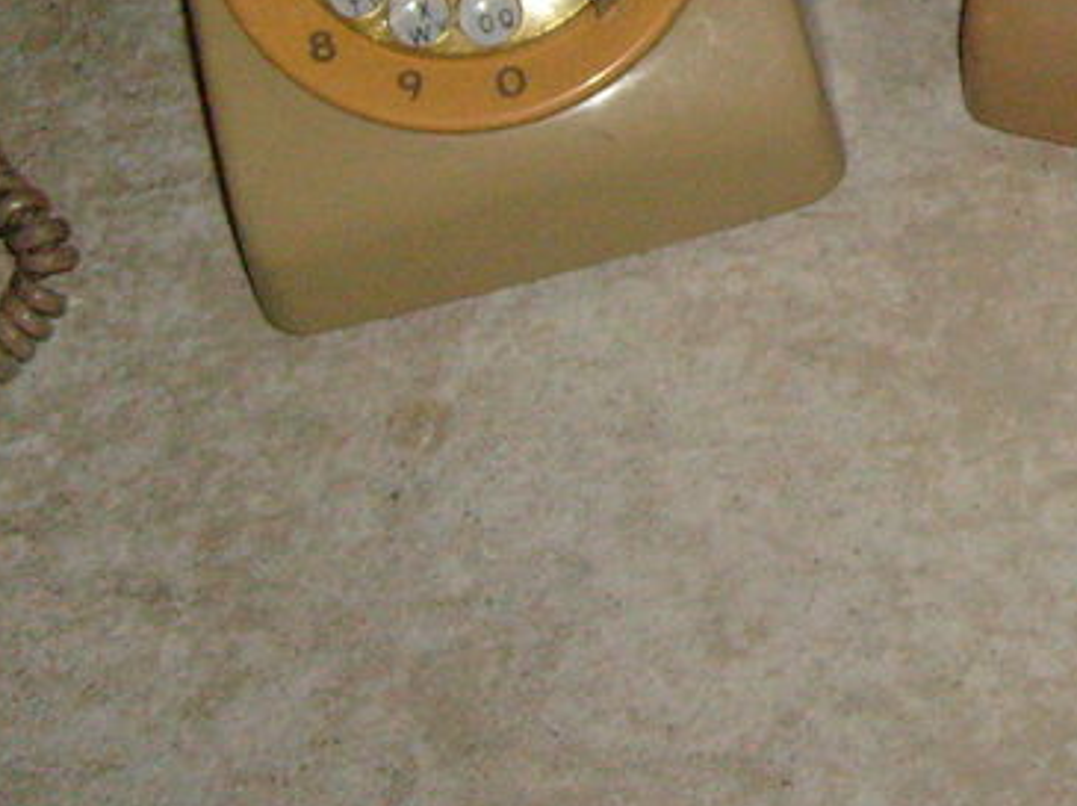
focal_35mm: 96
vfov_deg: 14.8
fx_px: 2984
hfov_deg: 19.0
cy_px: -204
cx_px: 1393
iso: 400
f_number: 2.8
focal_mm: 5.8
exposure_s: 1/45
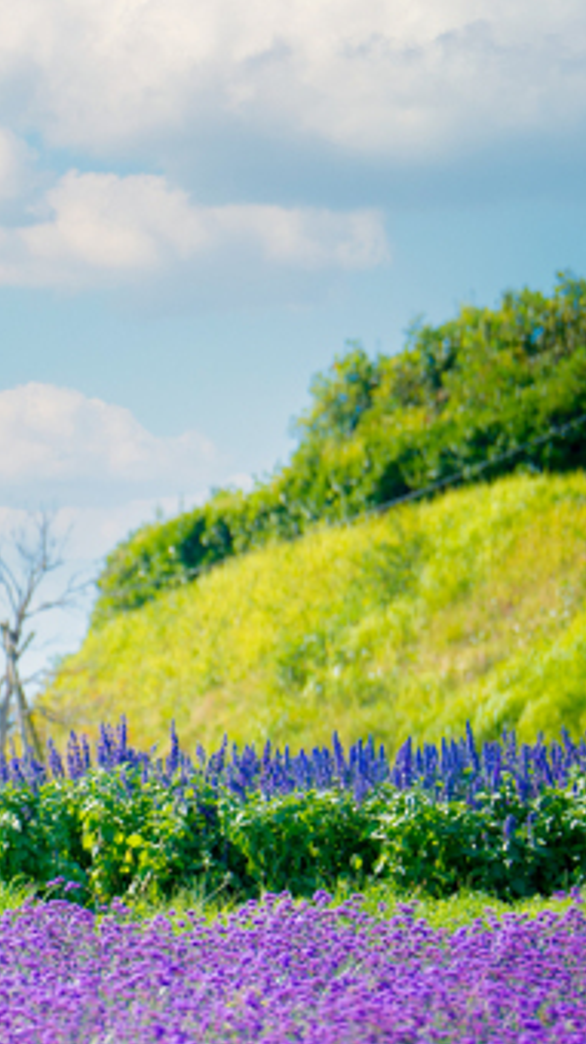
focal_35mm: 271
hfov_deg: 4.4
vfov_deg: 8.0
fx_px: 7493
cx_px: -543
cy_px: 780
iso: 50
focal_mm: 110
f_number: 4
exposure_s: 1/250
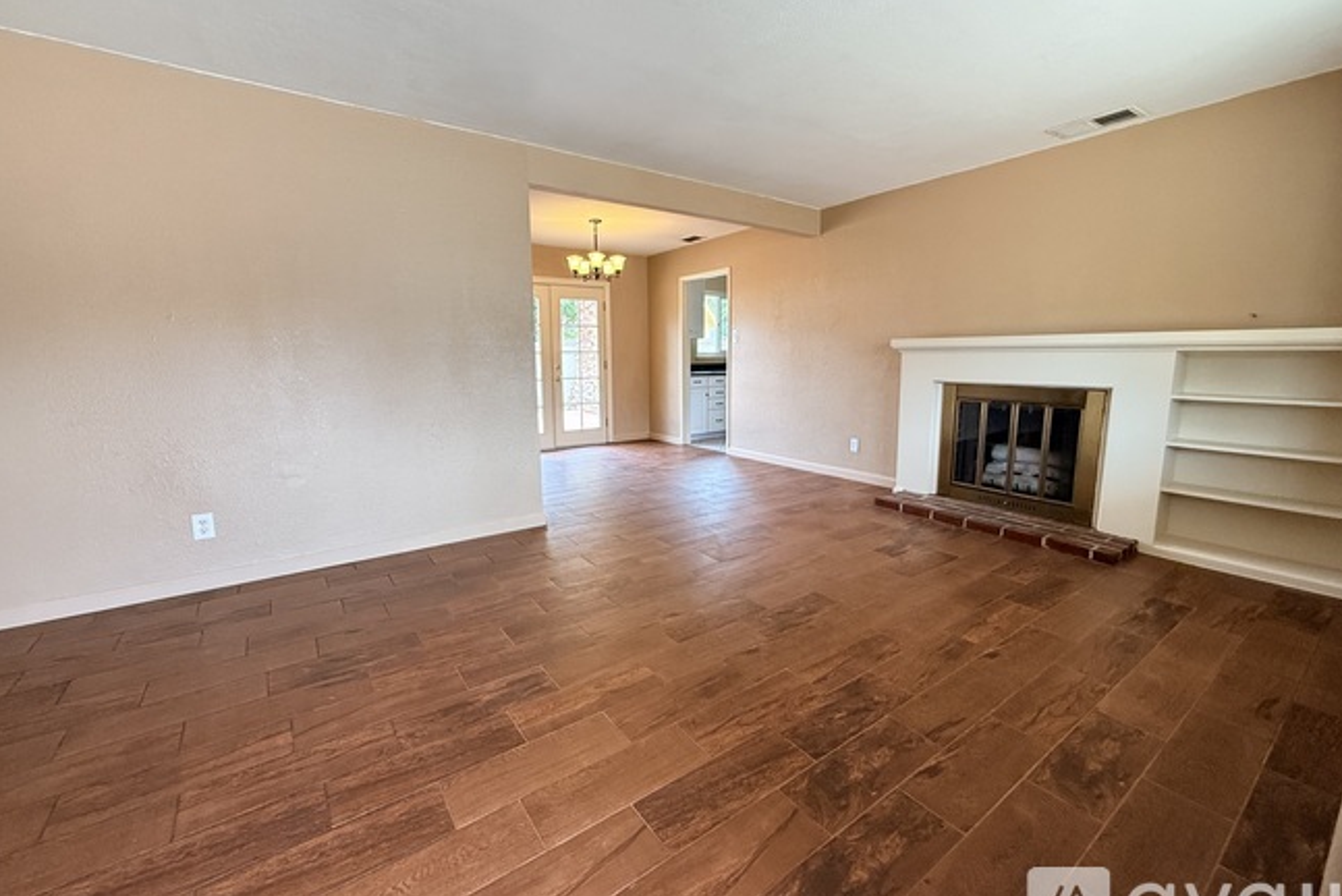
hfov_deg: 100.4
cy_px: 431
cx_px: 671
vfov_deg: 77.4
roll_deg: +1.6
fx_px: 559
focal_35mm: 15
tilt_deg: -7.5
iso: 200
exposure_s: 1/120
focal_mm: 2.22
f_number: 2.2
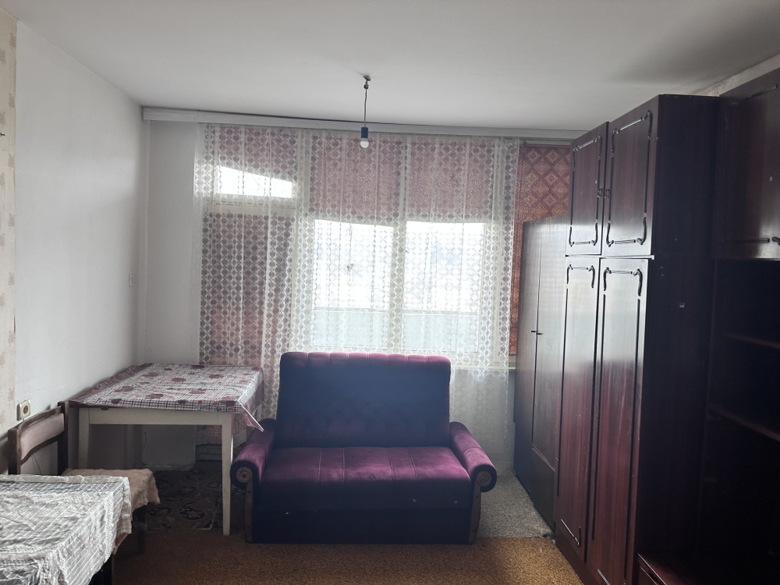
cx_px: 390
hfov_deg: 71.6
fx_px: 541
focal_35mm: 24
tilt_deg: -1.8
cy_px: 292
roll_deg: -2.6
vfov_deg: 56.8
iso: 125
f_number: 1.78
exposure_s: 1/50
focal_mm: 6.86
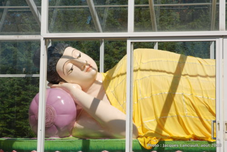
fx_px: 530
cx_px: 114
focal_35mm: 84
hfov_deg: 24.2
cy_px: 76
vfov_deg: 16.3
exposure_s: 1/80
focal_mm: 56
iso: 100
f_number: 18
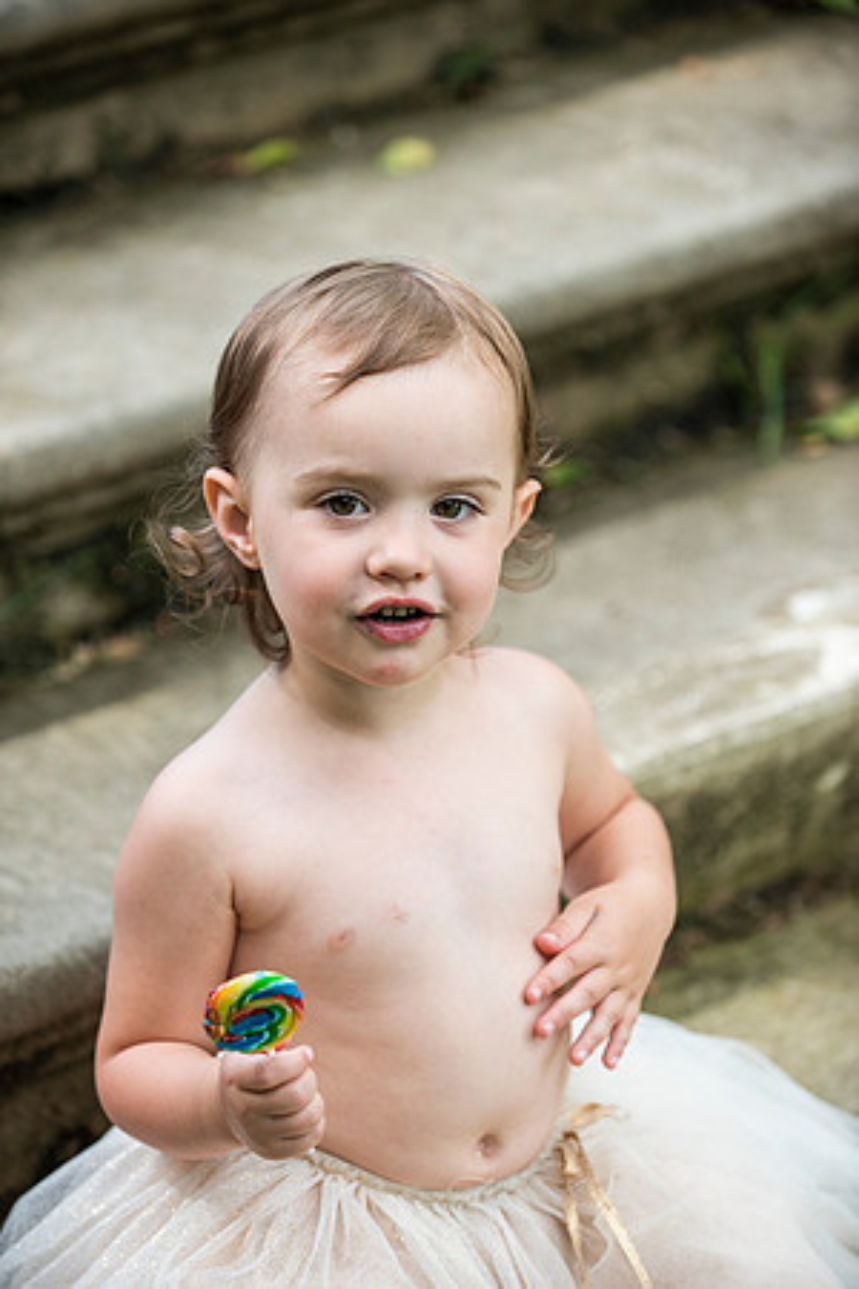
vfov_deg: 15.8
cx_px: 430
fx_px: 4653
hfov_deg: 10.5
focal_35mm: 130
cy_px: 644
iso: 640
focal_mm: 130
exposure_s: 1/1000
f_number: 3.5
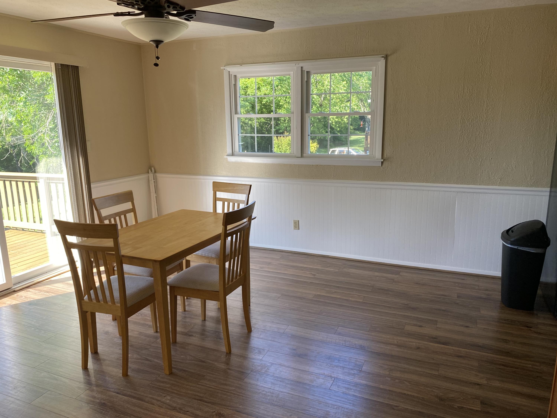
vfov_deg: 53.1
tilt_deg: -12.0
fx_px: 418
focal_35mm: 26
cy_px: 209
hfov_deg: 67.3
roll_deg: +0.6
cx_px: 278
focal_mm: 4.25
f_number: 1.8
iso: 50
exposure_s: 1/122
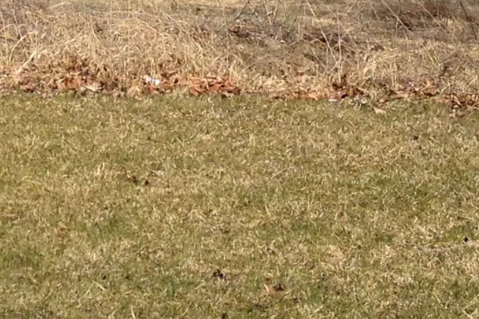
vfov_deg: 7.9
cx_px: -27
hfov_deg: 11.9
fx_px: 2261
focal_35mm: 170
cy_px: -204
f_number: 2.4
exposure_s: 1/1972
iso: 50
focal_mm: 4.28
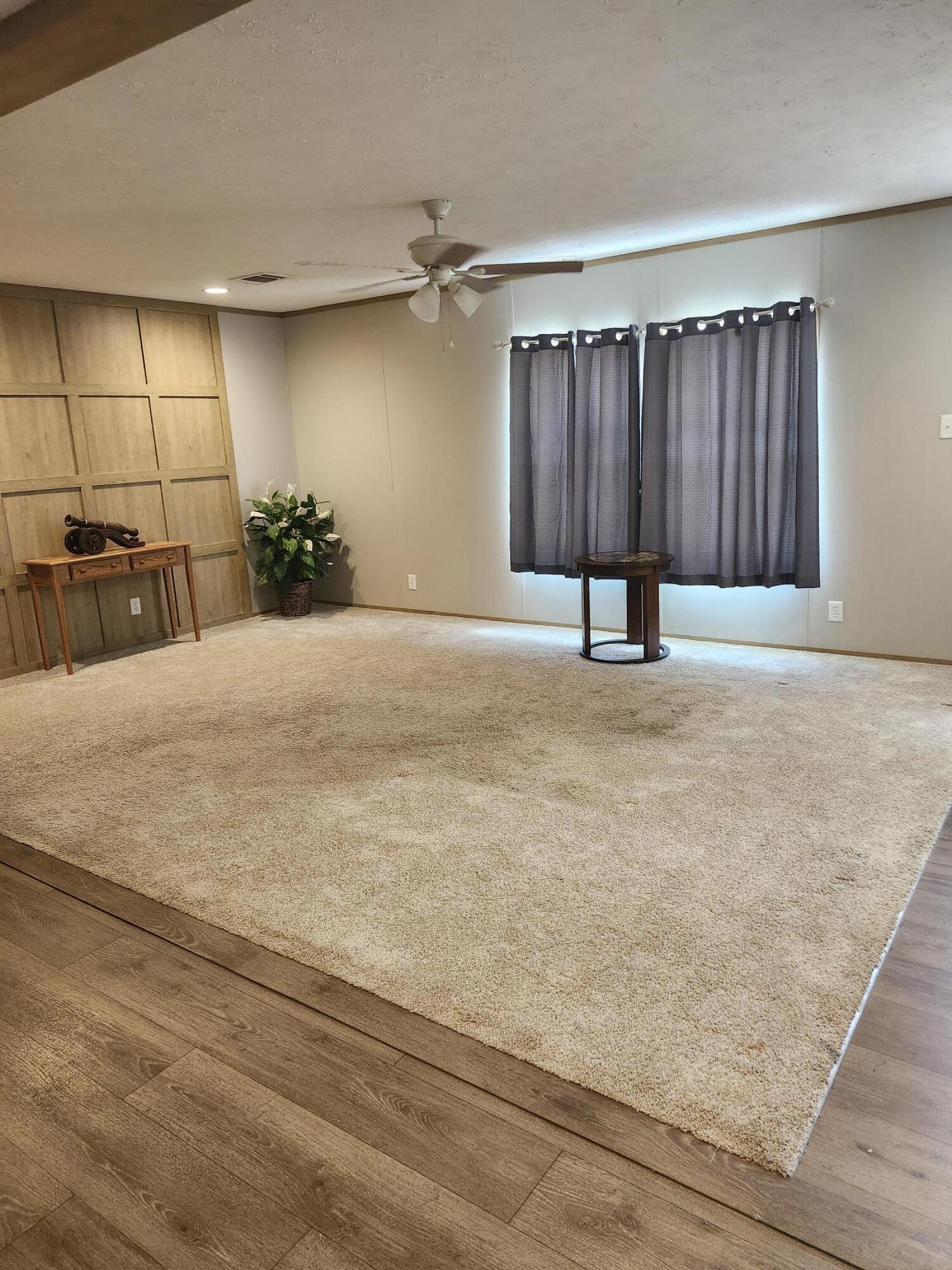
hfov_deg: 58.9
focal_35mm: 23
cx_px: 476
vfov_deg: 73.9
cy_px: 635
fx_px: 843
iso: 500
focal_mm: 5.54
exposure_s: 1/120
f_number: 1.8
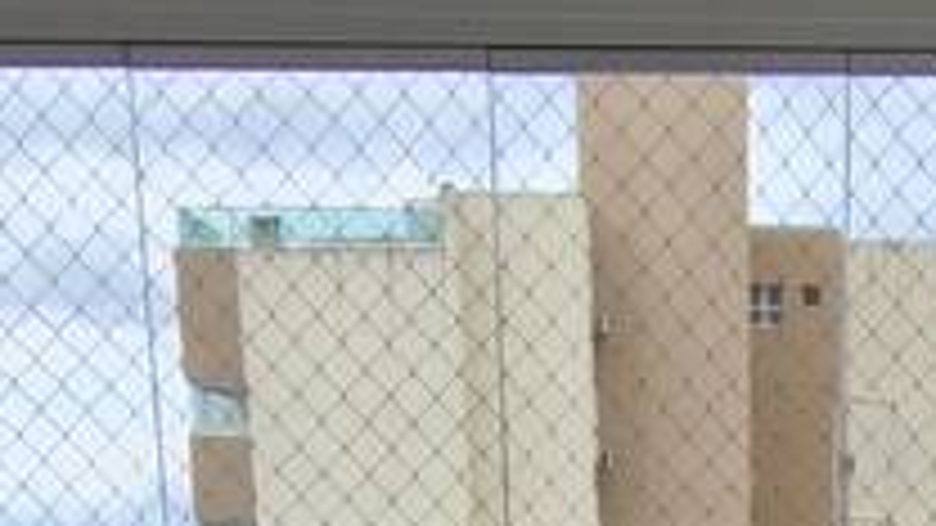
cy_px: 1547
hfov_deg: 21.3
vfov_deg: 9.7
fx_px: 2432
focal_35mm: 98
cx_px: 850
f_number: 2.2
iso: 50
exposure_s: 1/684
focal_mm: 1.74
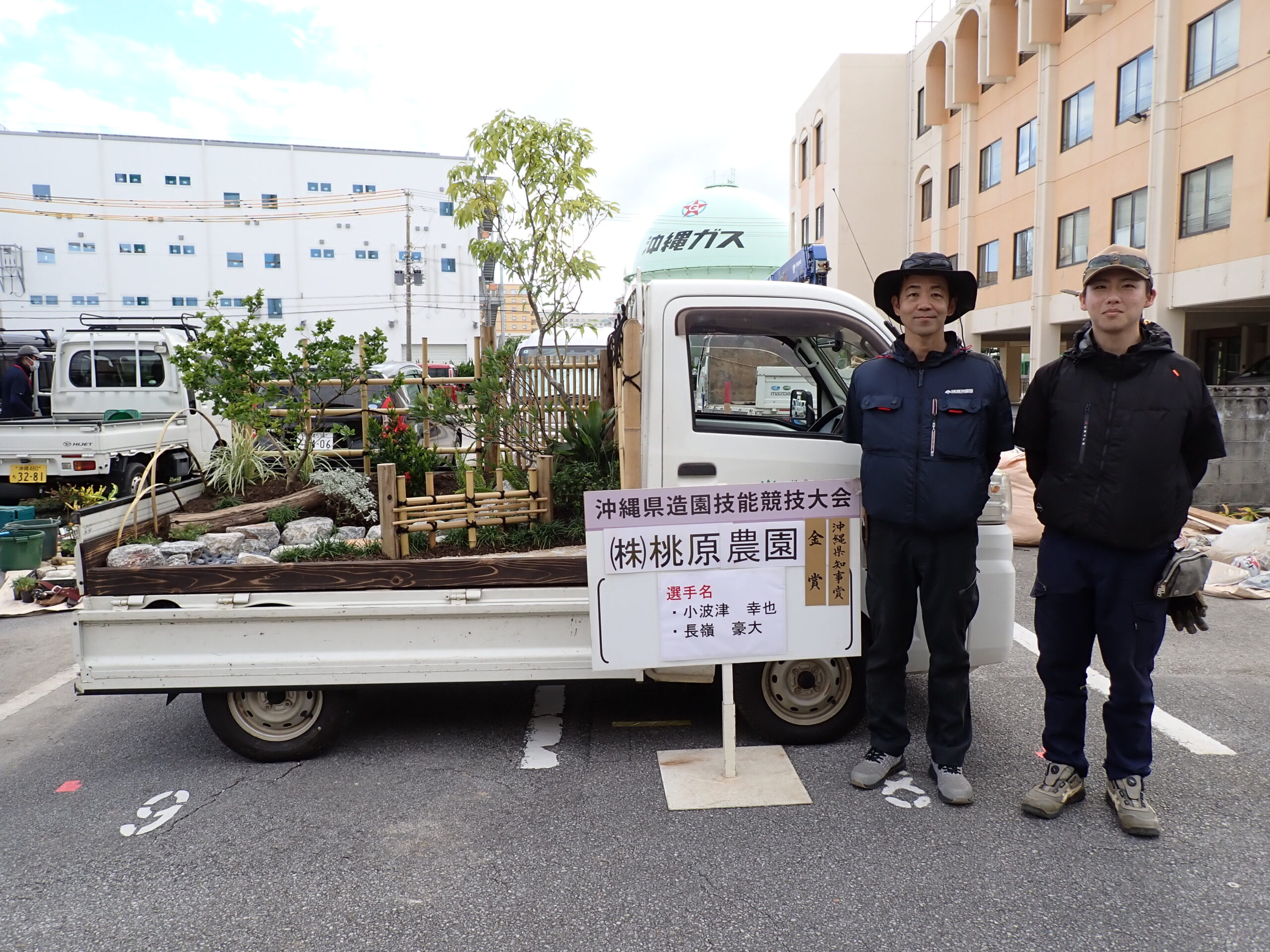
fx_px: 917
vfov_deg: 54.9
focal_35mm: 25
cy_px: 476
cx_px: 635
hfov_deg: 69.4
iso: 100
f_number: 2.8
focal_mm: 4.5
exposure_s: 1/400
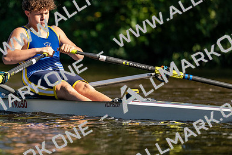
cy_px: 57
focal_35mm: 595
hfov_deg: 3.5
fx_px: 3834
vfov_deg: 2.3
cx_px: 70
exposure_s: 1/3200
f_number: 4.5
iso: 640
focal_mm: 400
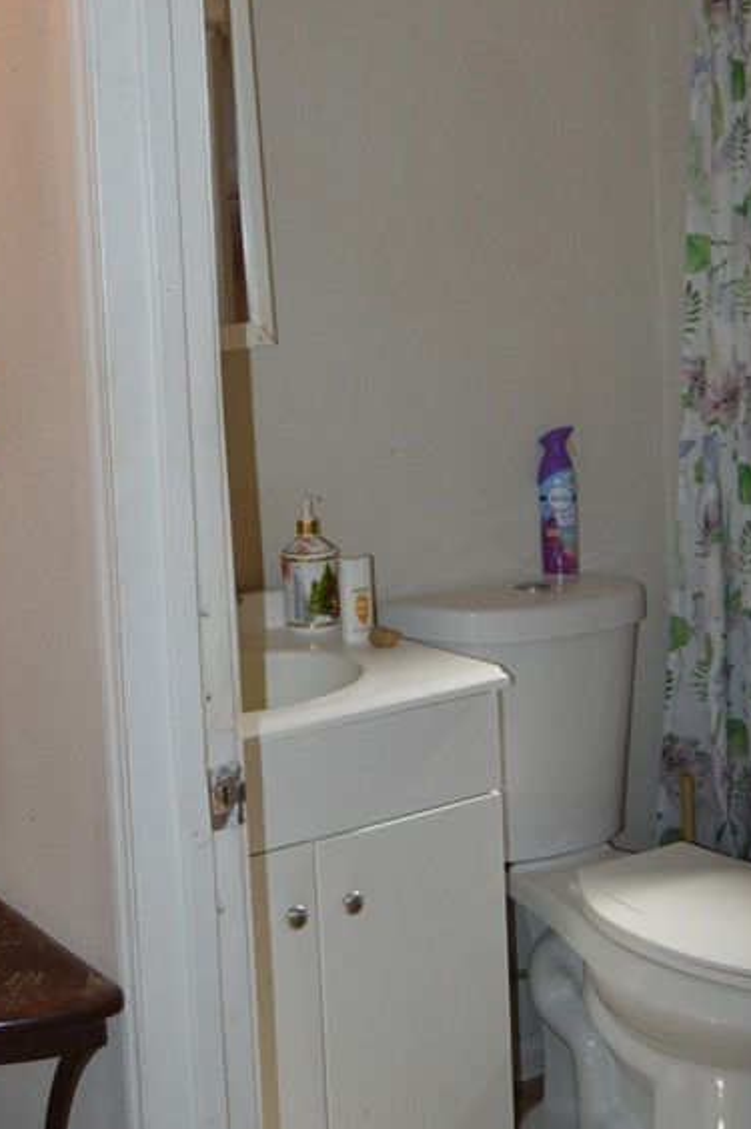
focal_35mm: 52
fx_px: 1630
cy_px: 327
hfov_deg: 25.4
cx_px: 120
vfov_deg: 37.6
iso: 560
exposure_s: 1/60
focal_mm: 18
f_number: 3.5
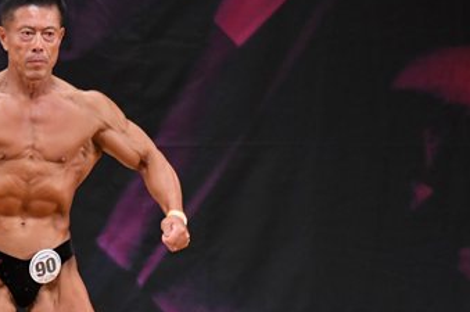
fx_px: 8057
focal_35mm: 618
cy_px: 318
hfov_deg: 3.3
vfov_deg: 2.2
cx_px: 55
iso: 3200
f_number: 5.6
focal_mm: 180
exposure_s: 1/400
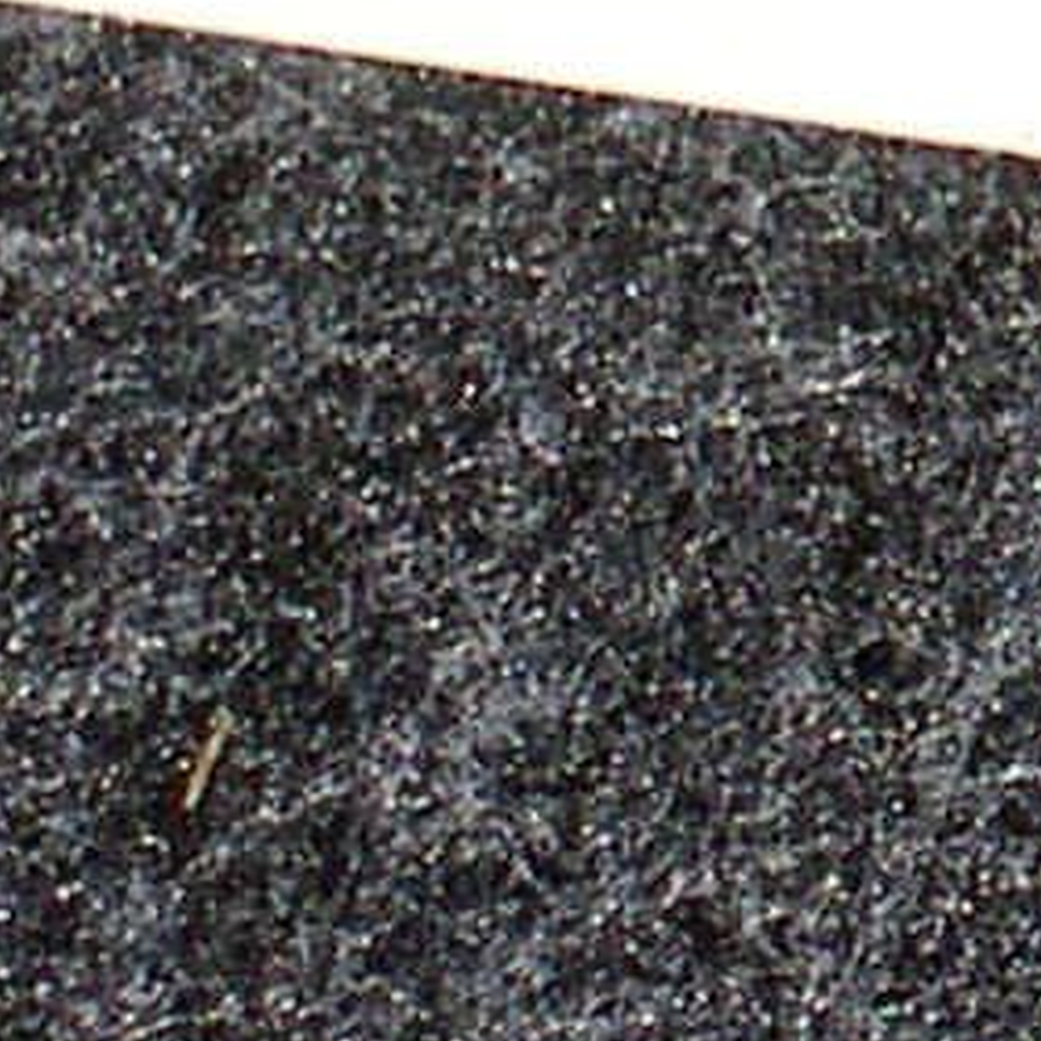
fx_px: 27321
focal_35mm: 803
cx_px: 3196
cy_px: -946
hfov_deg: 2.2
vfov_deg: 2.2
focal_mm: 24
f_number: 4.9
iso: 100
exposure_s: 1/60
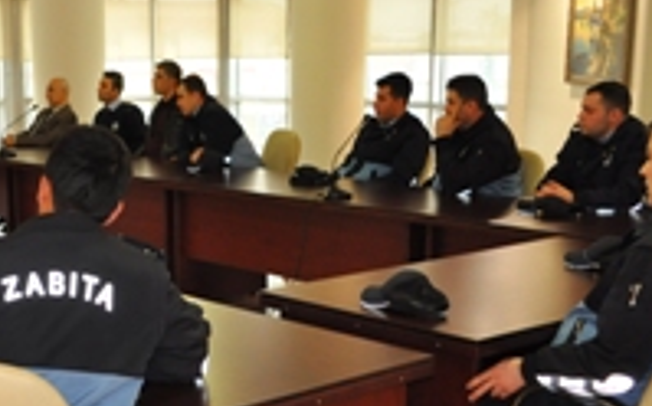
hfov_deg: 31.9
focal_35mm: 62
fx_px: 1101
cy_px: 272
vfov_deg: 20.8
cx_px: 111
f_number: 3.5
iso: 800
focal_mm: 18
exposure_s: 1/60
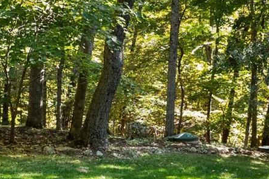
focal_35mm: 65
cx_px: 279
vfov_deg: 20.9
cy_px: 83
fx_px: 485
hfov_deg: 28.7
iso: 400
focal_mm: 9
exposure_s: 1/40
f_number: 8
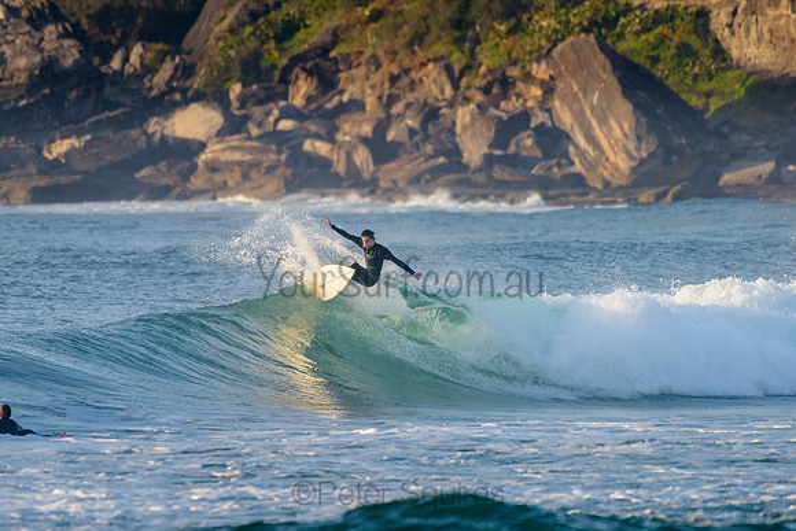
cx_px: 312
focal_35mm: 613
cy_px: 210
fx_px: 13560
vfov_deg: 2.2
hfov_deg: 3.4
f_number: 5.6
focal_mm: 500
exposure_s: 1/2000
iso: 720
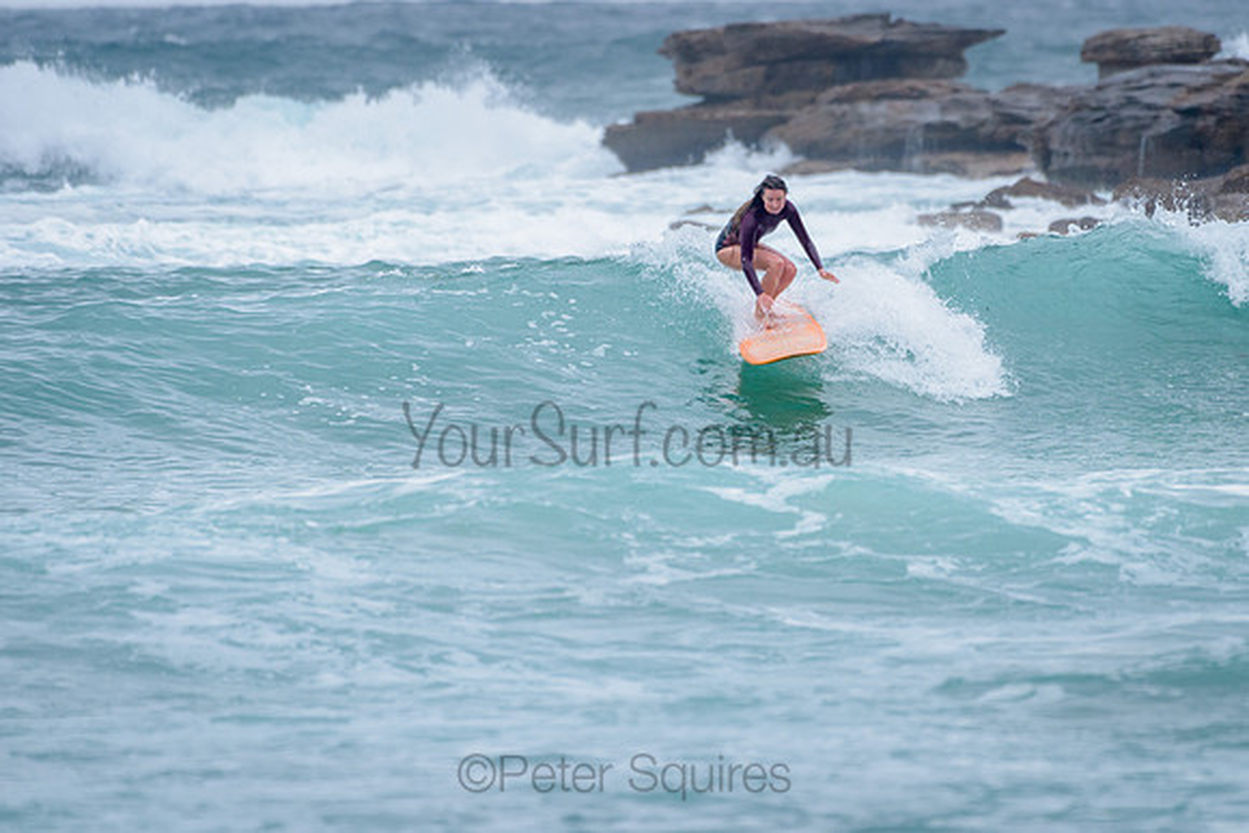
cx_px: 747
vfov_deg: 2.2
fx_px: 21280
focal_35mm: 613
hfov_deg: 3.4
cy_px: 332
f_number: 5.6
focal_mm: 500
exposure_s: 1/1250
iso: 640
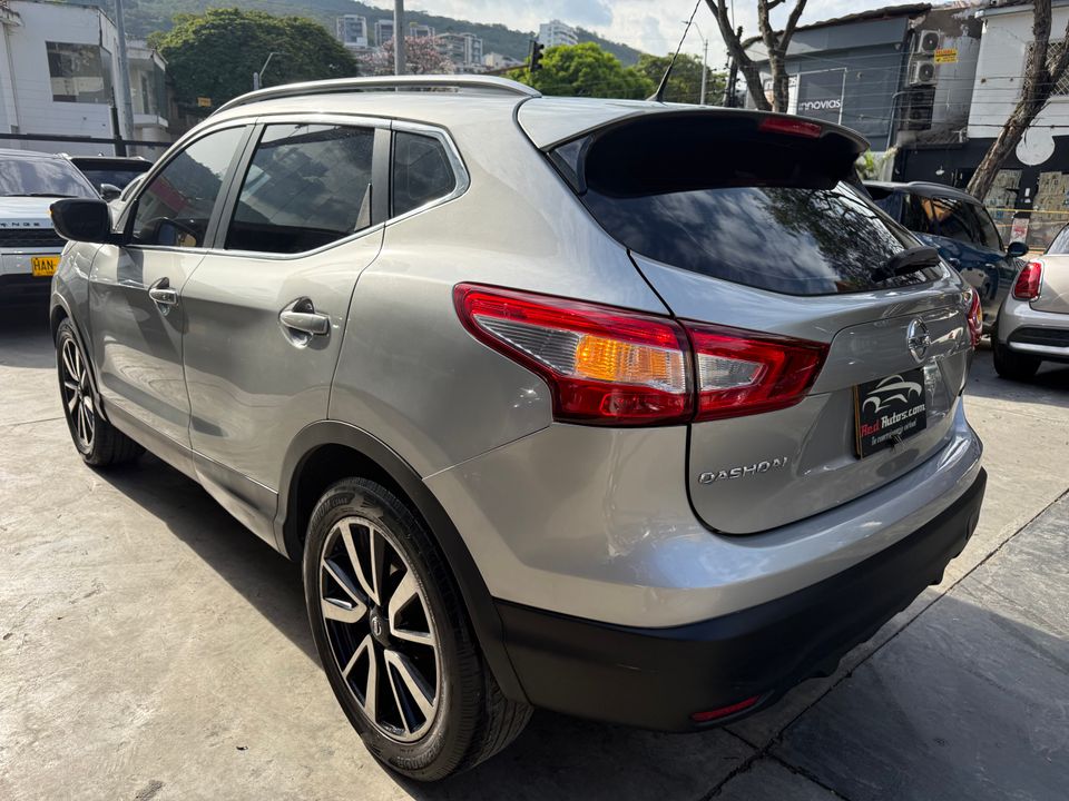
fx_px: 741
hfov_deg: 71.6
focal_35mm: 24
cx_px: 534
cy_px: 400
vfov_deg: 56.8
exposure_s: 1/2525
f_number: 1.78
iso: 100
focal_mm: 6.76
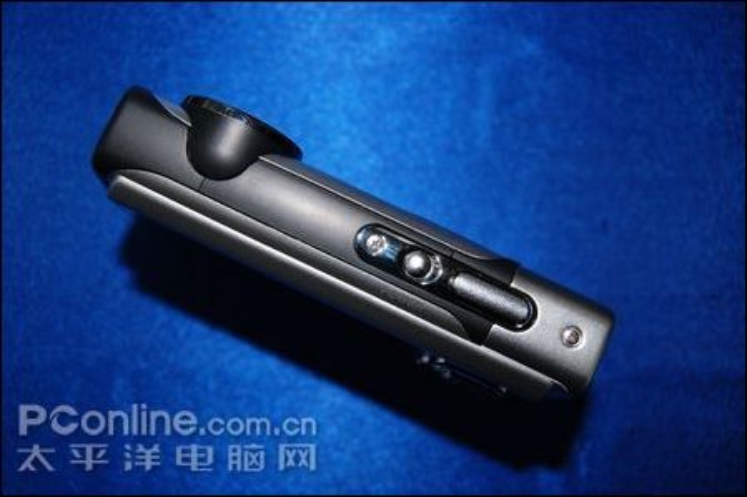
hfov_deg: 42.3
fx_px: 964
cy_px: 248
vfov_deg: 28.9
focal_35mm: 46
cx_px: 374
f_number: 5.6
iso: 200
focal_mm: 31
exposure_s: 1/125
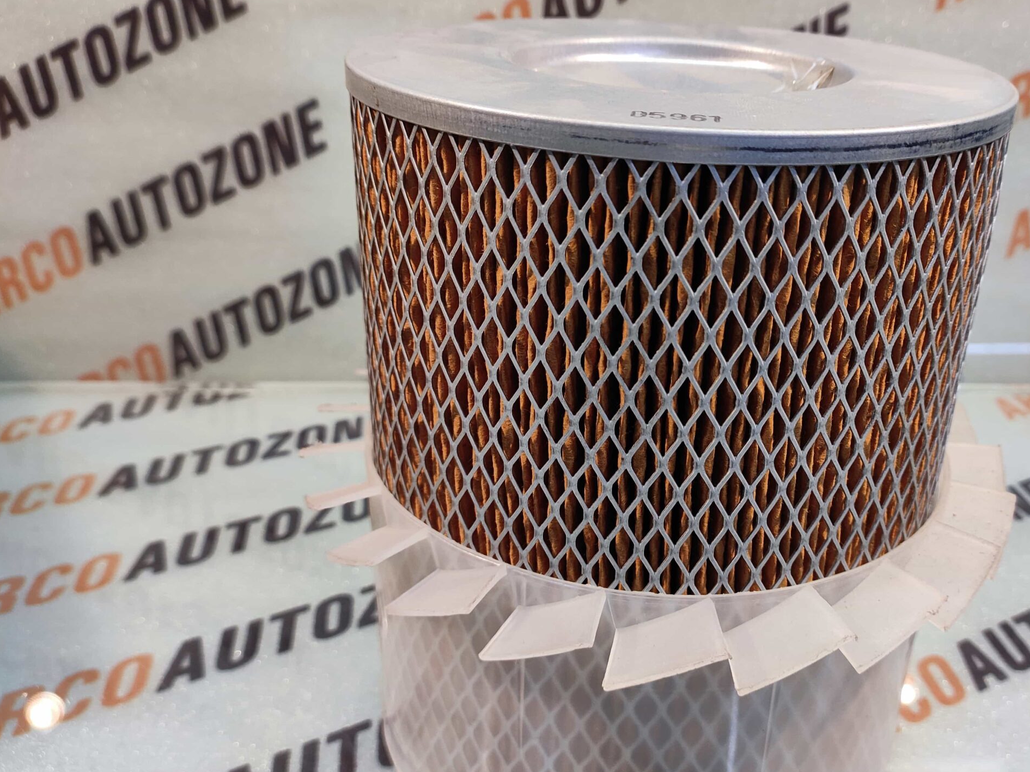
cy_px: 411
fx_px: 684
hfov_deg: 72.9
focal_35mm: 23
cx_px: 635
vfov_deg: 58.8
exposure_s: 1/50
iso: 335
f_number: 1.79
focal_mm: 4.74
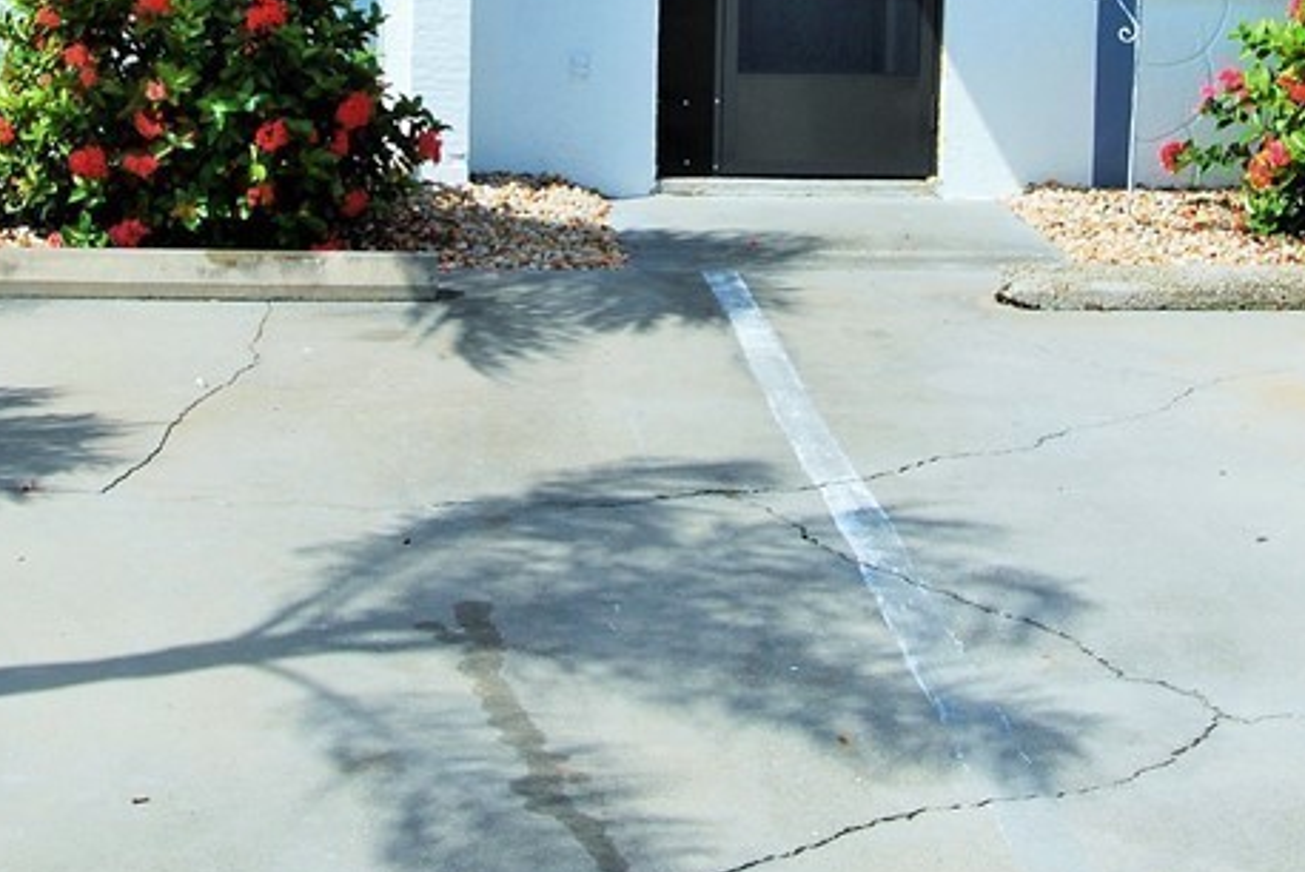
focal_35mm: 78
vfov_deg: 17.1
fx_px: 2829
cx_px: 640
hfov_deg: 26.0
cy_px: -17
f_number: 8
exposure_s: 1/250
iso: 100
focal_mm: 22
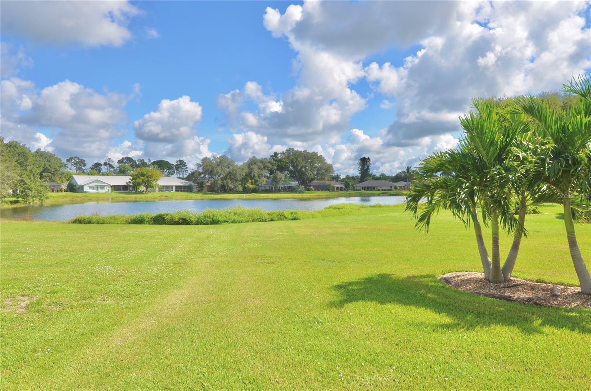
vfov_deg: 36.7
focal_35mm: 36
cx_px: 296
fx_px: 590
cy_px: 196
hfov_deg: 53.2
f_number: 8
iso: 100
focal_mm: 24
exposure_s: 1/320
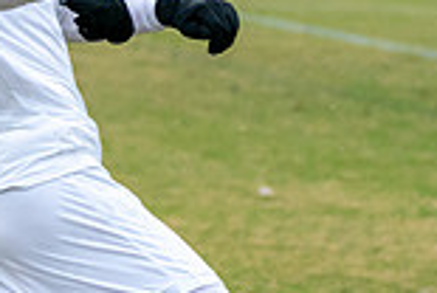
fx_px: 8355
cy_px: 72
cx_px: -127
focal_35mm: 687
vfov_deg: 2.0
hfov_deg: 3.0
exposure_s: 1/1000
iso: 3200
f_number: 5.6
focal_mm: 168
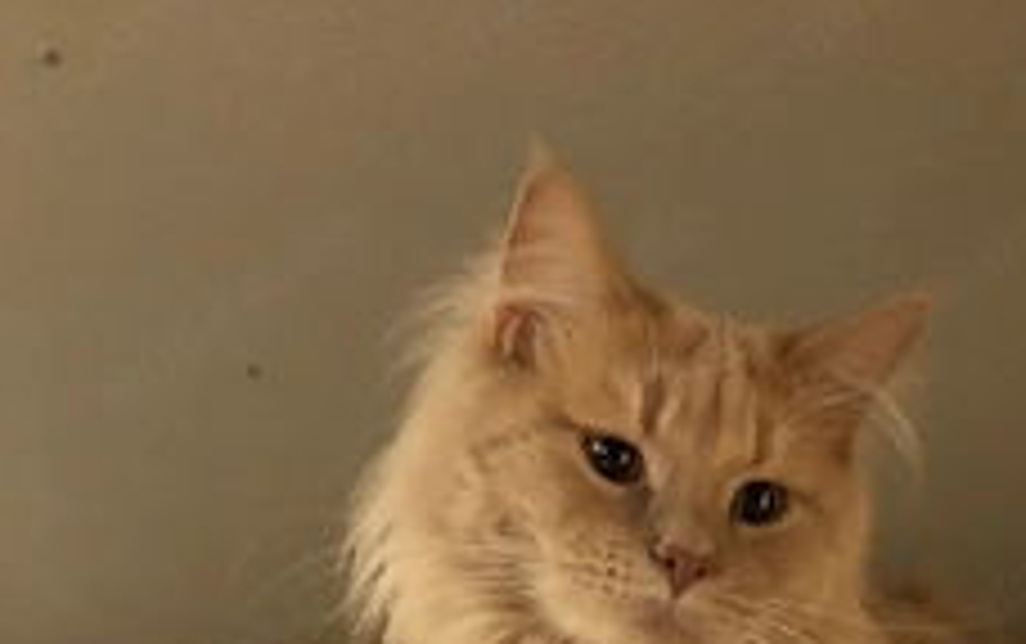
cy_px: 707
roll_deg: +3.4
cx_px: 670
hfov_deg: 38.5
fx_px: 1455
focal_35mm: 52
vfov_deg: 23.4
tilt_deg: +19.5
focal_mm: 3.99
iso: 125
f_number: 1.8
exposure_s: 1/4
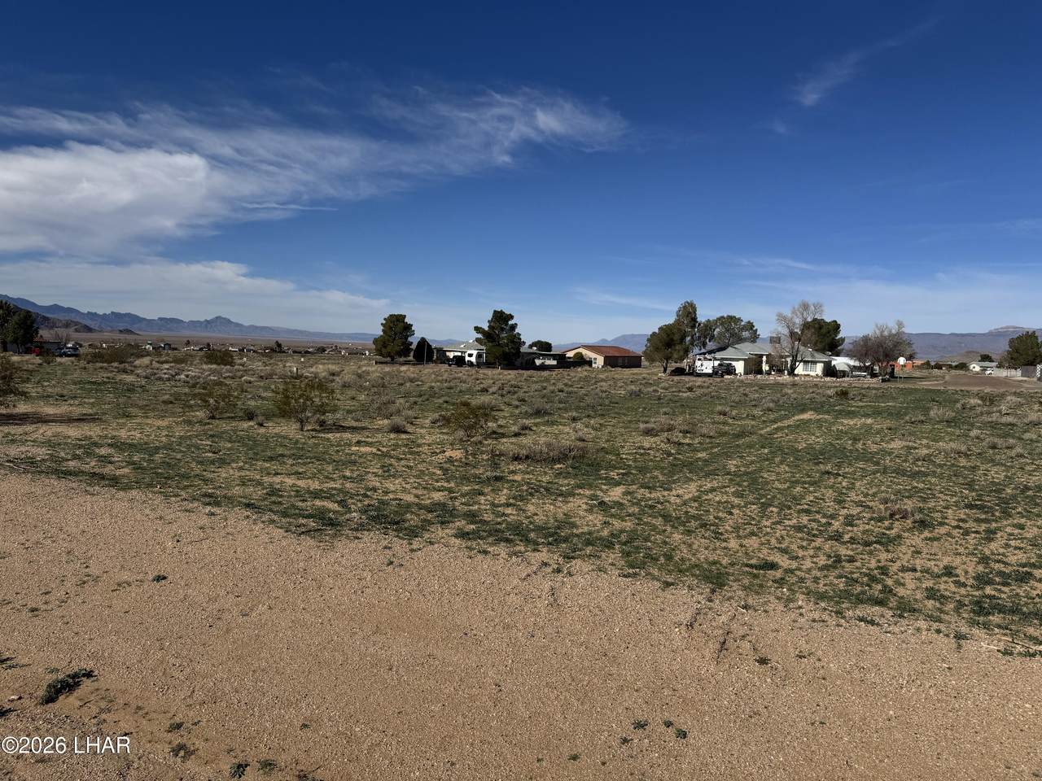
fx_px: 722
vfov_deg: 56.8
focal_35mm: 24
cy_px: 390
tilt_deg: -4.0
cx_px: 521
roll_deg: -1.0
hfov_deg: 71.6
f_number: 1.78
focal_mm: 6.76
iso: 80
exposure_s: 1/9009
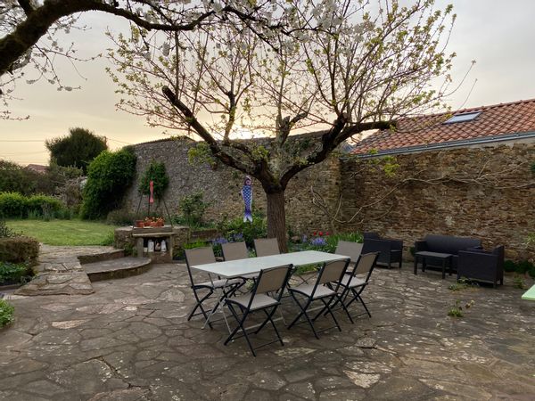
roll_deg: -0.9
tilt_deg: +0.4
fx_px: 402
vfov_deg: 53.1
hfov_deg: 67.3
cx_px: 268
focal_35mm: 26
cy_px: 200
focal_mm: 4.25
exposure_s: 1/557
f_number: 1.8
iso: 32
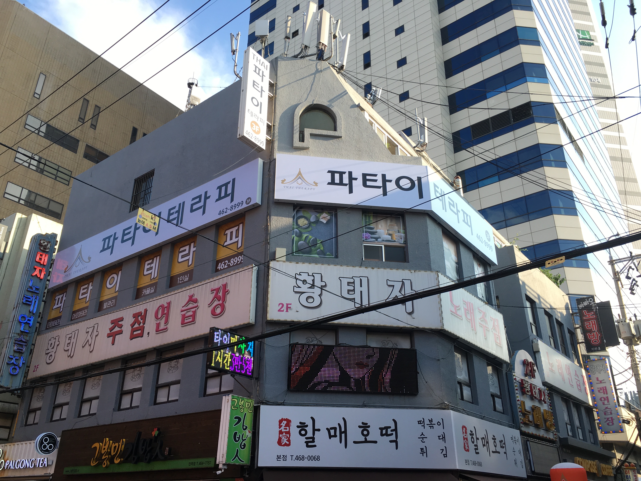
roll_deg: -1.9
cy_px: 240
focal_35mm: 29
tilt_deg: +24.8
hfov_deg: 61.7
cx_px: 320
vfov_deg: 48.2
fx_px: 537
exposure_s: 1/330
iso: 25
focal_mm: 4.15
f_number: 2.2
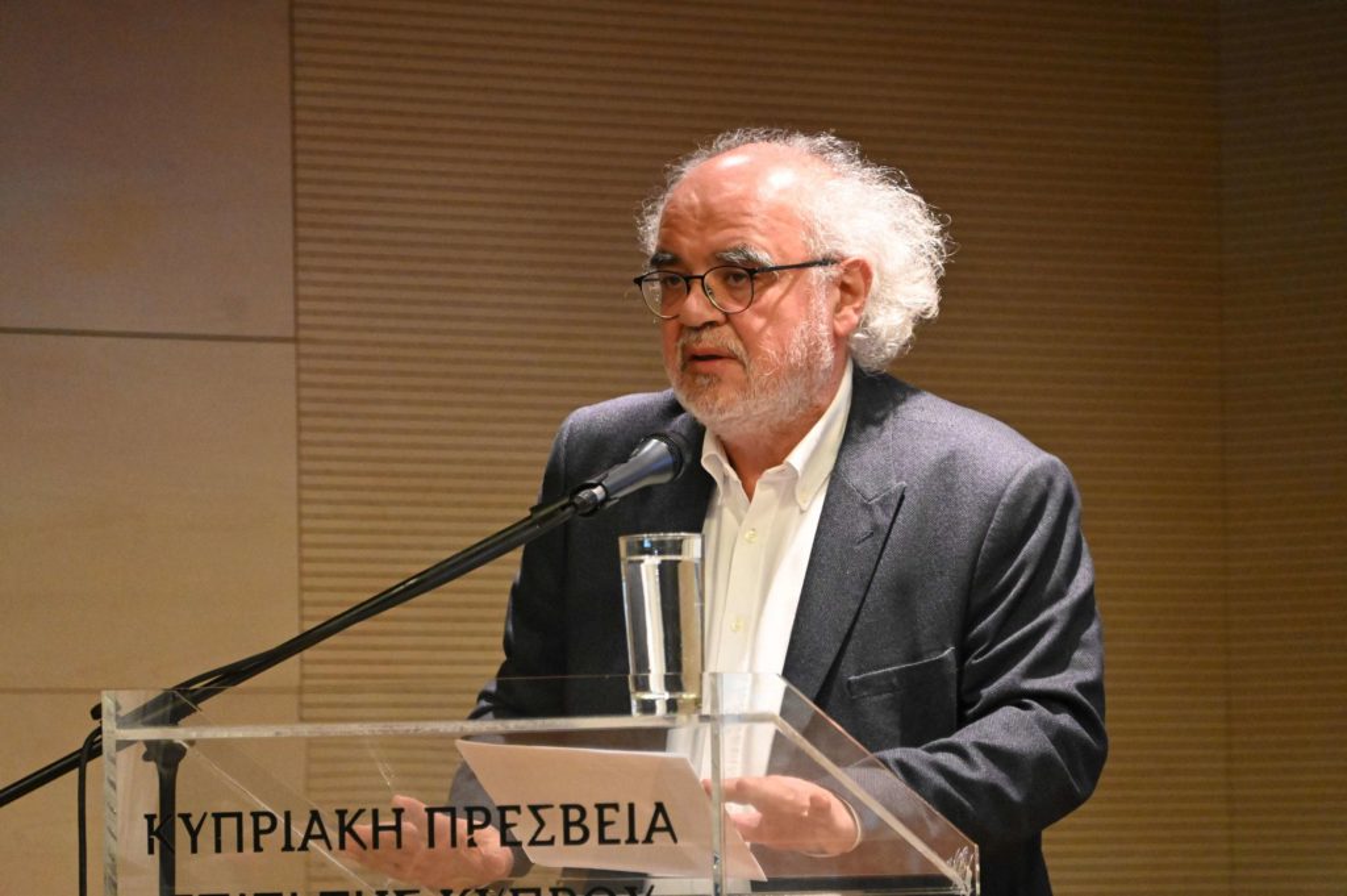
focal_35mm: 300
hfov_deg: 6.9
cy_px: 448
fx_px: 11216
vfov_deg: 4.6
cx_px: 674
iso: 16000
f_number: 5.6
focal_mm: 300
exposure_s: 1/320
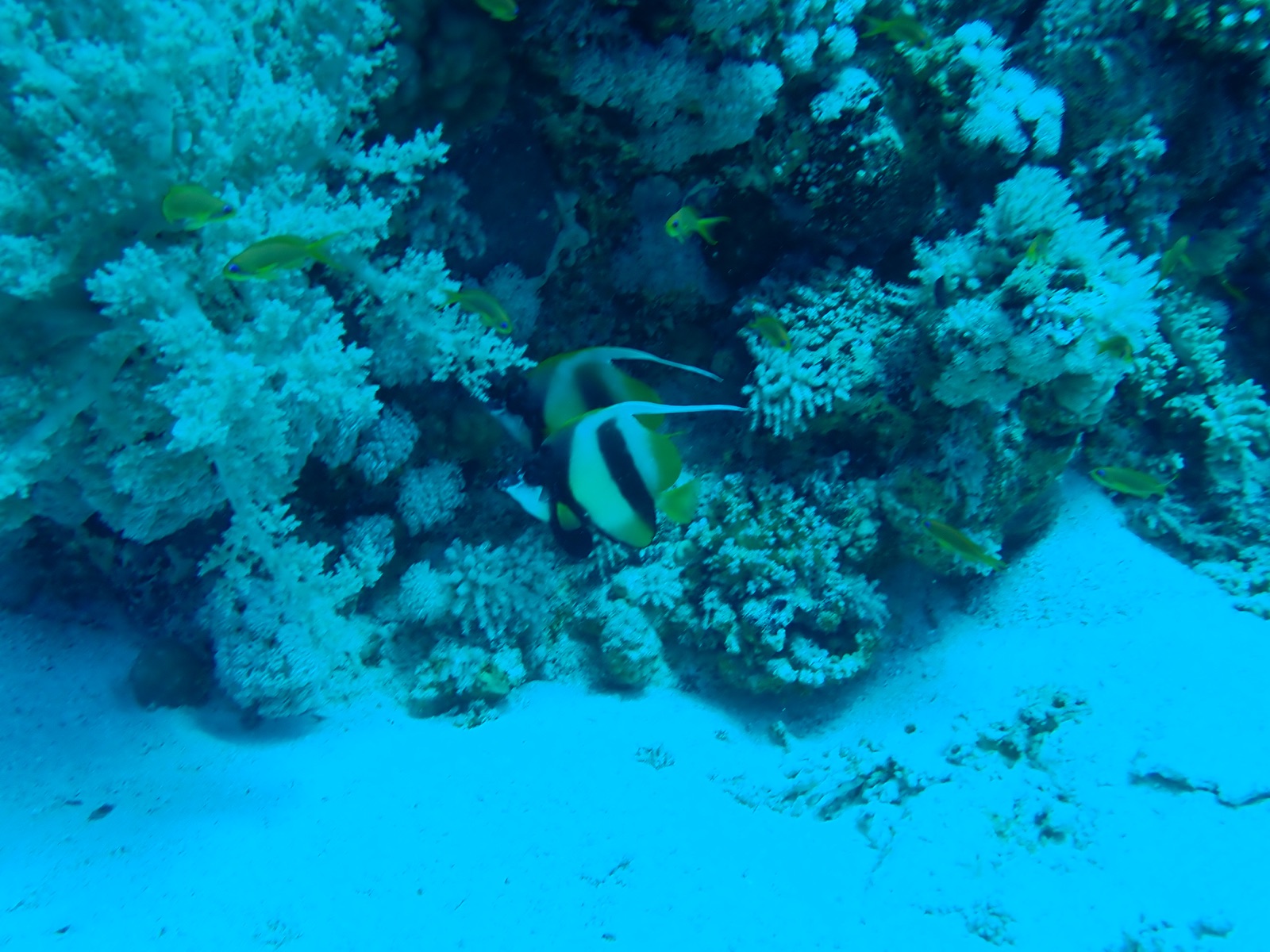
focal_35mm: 36
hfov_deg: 51.4
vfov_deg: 39.7
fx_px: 1321
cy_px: 476
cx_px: 635
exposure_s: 1/160
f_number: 3.5
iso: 100
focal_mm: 6.37
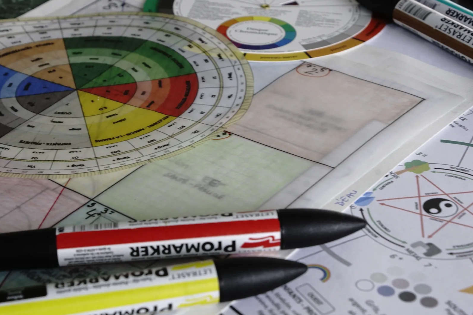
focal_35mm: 91
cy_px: 156
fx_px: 1195
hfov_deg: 22.4
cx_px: 238
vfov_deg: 15.0
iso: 640
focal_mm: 60
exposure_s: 1/8
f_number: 10
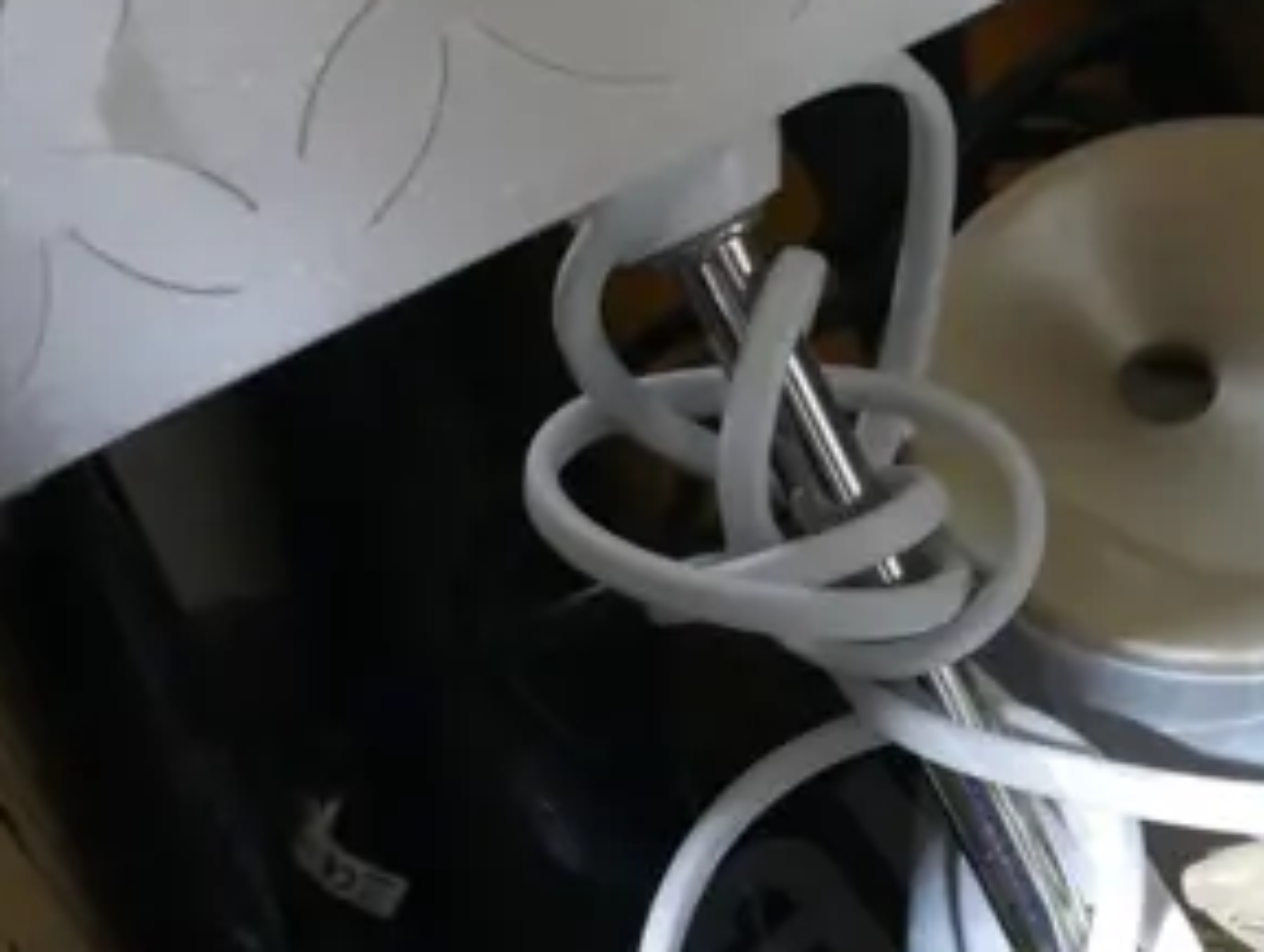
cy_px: 783
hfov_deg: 13.8
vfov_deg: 10.4
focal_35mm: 142
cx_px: 996
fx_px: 5194
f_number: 4.4
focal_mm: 20
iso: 3200
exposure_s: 1/60
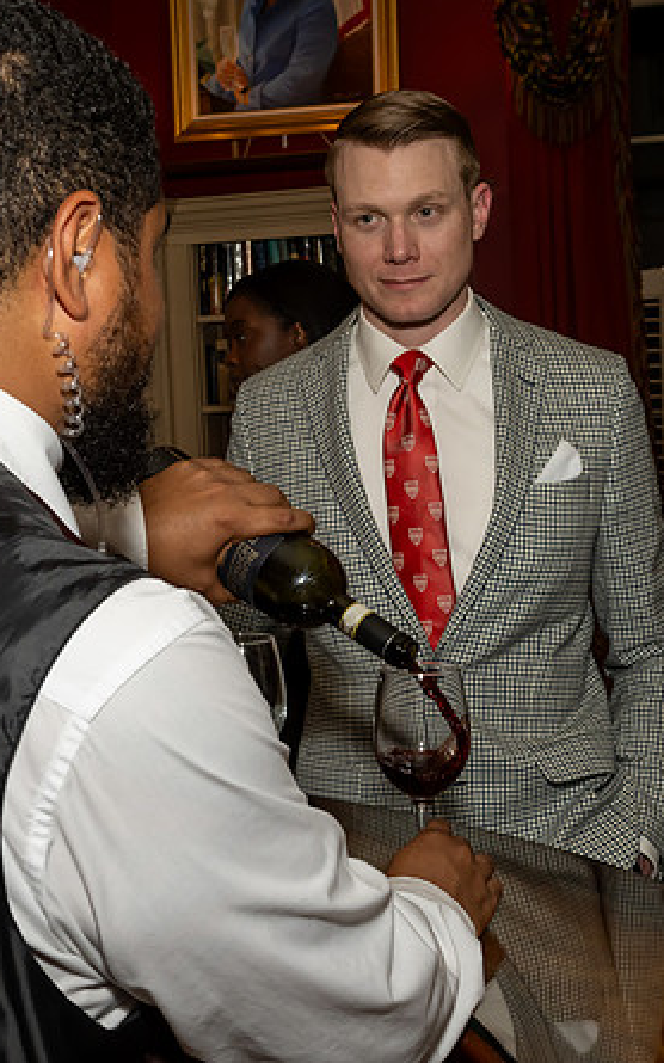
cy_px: 533
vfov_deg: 31.5
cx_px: 283
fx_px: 1883
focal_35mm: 65
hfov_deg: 20.0
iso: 500
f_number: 8
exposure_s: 1/250
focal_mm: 28
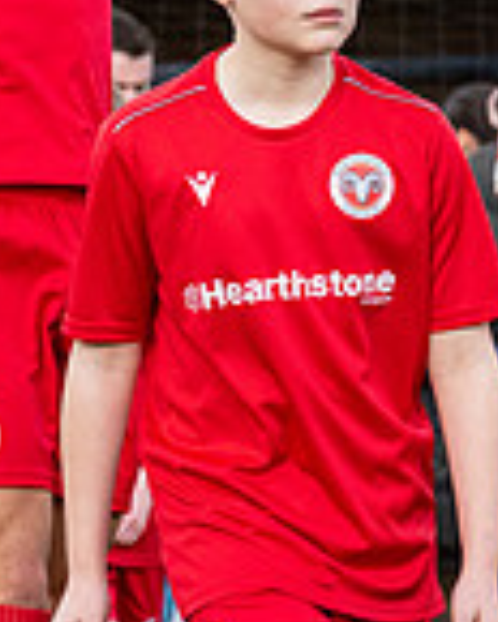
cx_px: 96
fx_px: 5674
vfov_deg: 6.3
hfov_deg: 5.0
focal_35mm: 308
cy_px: 404
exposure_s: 1/1600
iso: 800
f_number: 4
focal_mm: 70
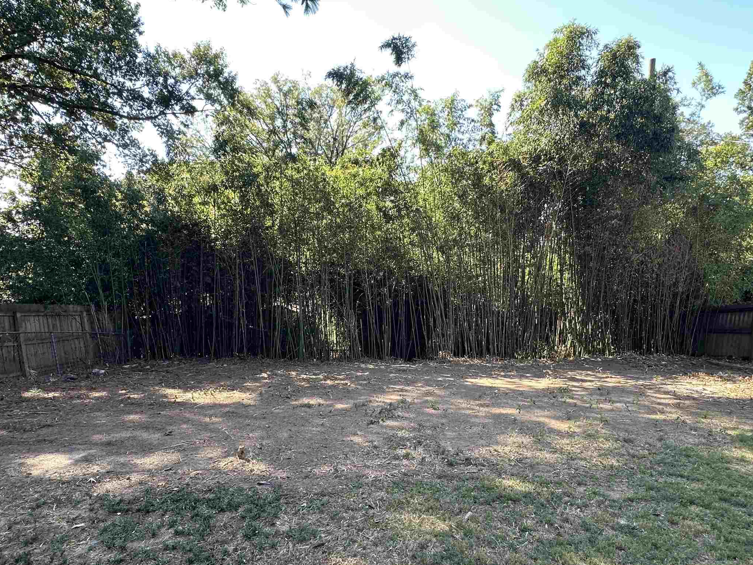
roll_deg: +0.8
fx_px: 457
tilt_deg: -8.9
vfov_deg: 62.6
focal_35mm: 21
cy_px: 352
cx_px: 392
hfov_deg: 79.0
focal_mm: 2.22
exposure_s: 1/99
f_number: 2.2
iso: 40
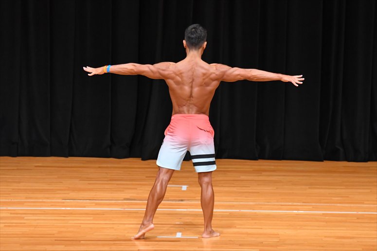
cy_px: 126
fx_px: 2826
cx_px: 188
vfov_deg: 5.1
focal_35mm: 270
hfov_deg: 7.6
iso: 4000
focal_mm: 180
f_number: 5.6
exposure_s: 1/400
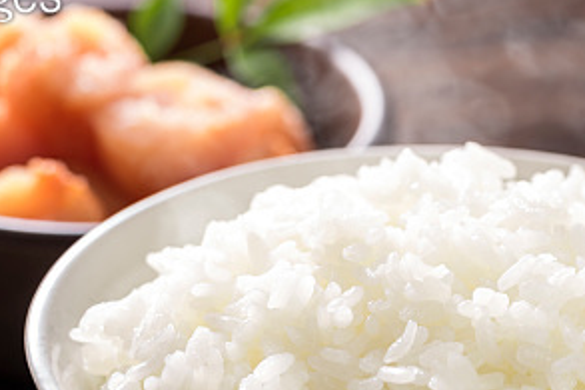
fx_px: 2956
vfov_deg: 7.5
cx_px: 260
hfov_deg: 11.3
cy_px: 281
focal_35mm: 182
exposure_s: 1/160
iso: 31
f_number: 9
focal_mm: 105
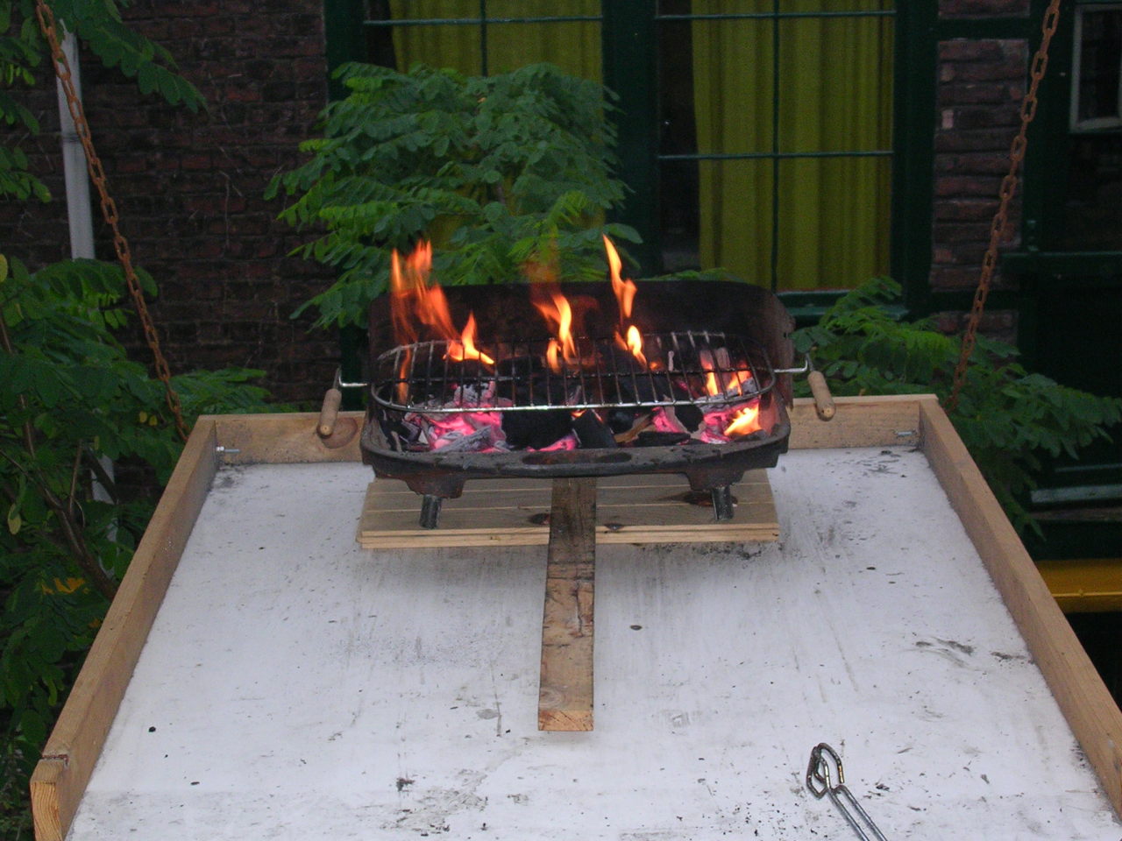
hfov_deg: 27.0
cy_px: 420
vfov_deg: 20.4
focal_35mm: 72
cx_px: 561
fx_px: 2334
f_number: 3.7
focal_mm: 10.9
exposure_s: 1/60.1
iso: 115
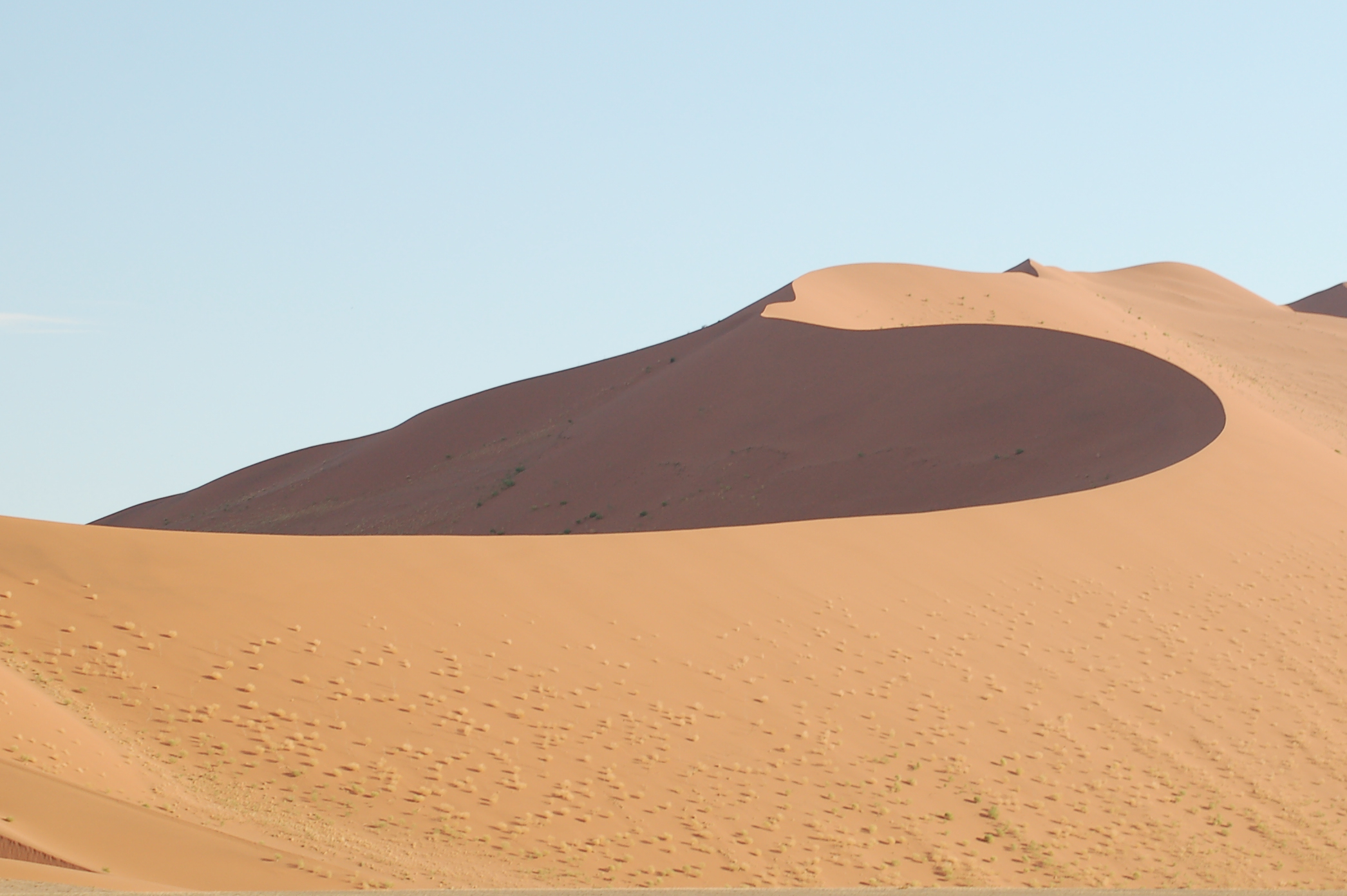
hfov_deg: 13.6
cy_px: 376
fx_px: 5645
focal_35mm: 151
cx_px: 917
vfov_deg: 9.1
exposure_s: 1/250
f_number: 10
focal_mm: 70
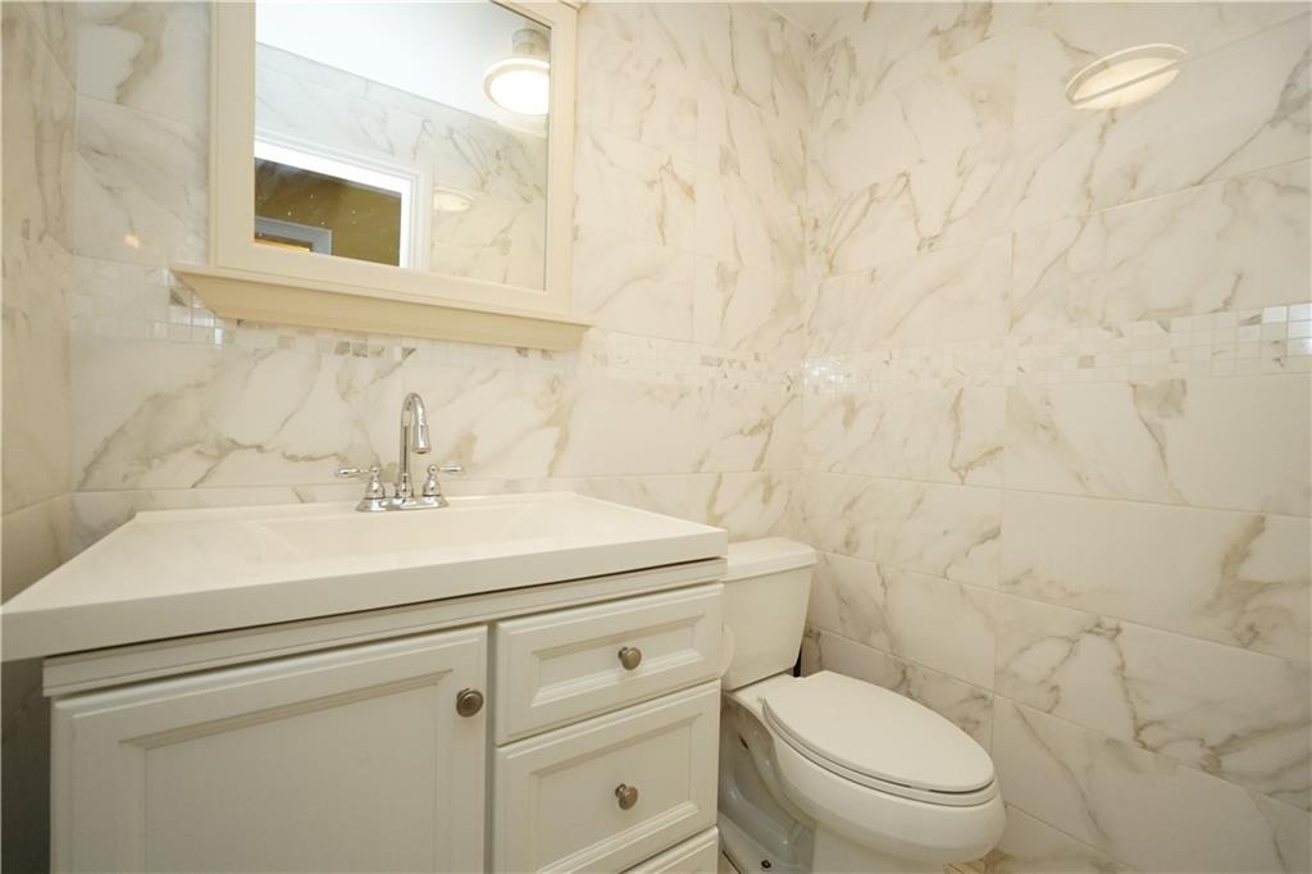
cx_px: 656
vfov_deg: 77.3
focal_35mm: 15
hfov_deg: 100.4
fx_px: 546
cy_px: 437
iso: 2000
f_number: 4.5
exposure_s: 1/125
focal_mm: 10
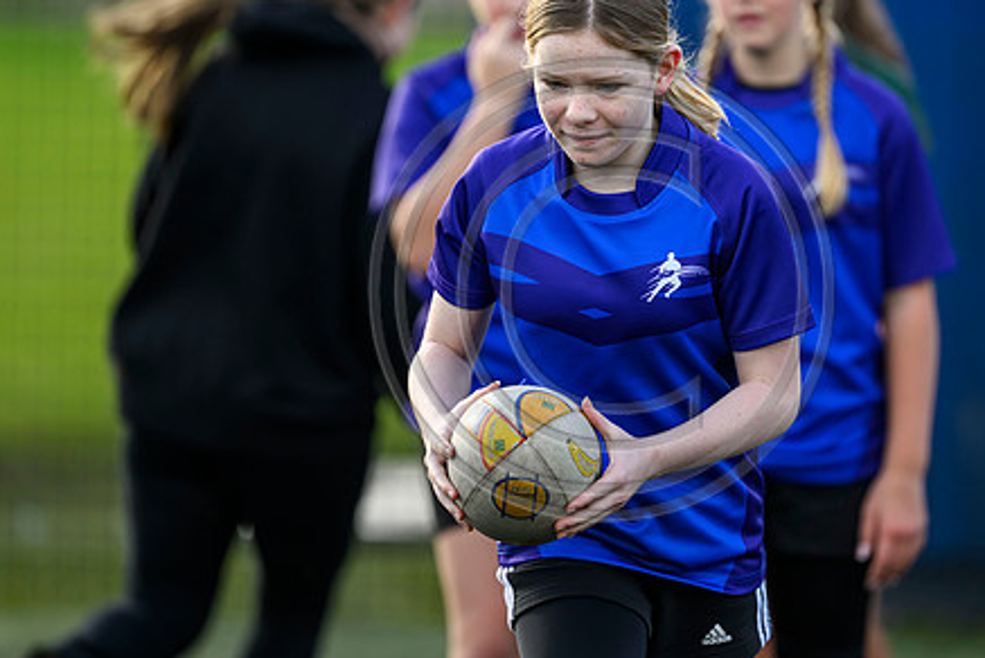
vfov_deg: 2.6
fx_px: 14538
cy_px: 287
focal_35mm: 531
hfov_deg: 3.9
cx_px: 602
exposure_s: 1/1250
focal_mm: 400
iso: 500
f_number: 3.2
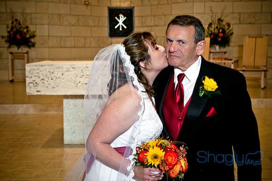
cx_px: 136
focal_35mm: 72
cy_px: 90
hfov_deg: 28.1
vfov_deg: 18.9
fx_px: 543
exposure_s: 1/50
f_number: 6.3
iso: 200
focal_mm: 48
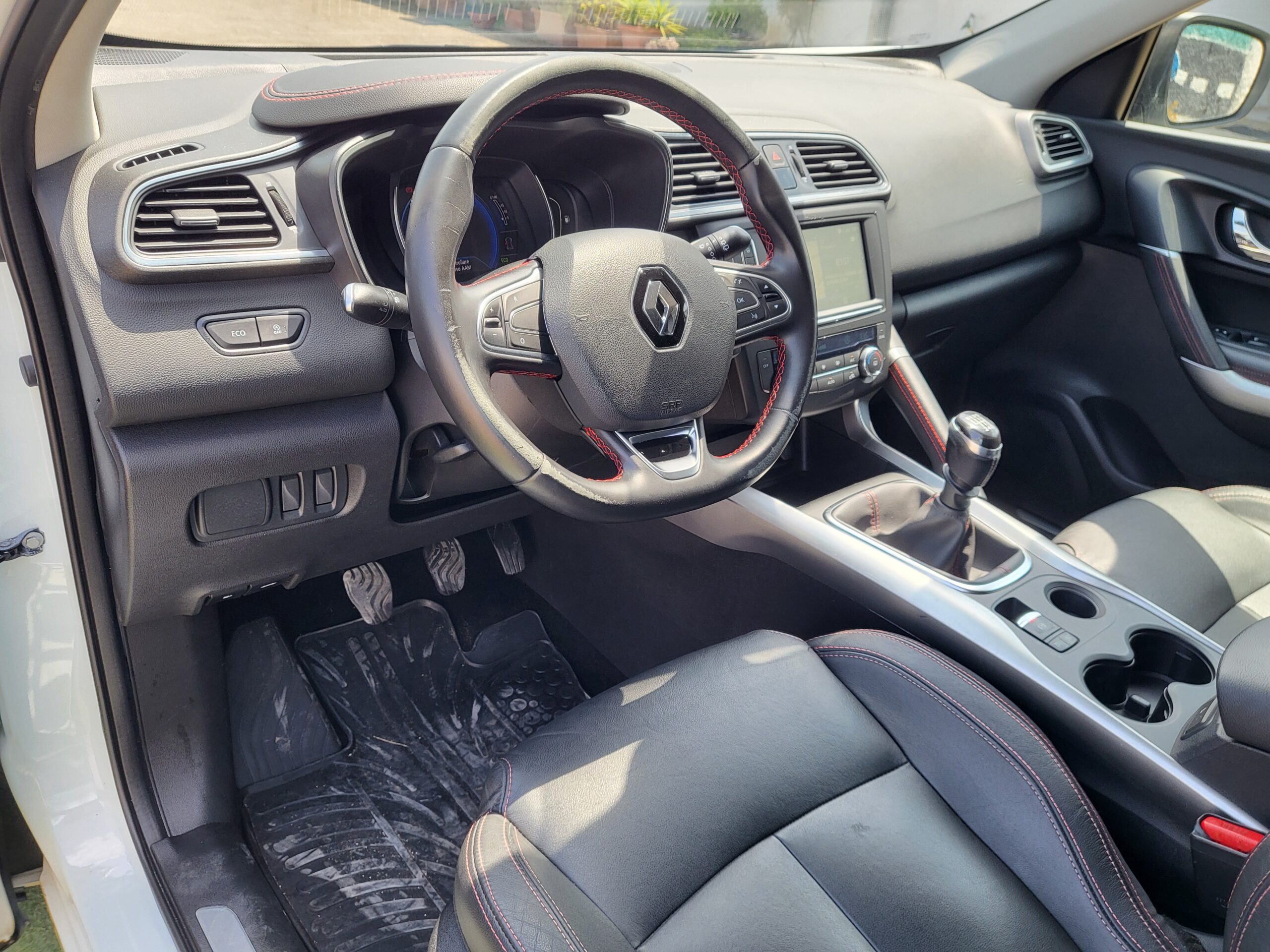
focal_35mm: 26
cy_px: 476
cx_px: 635
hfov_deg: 67.3
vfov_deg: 53.1
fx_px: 954
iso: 50
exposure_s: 1/331
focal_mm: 4.25
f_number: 1.8
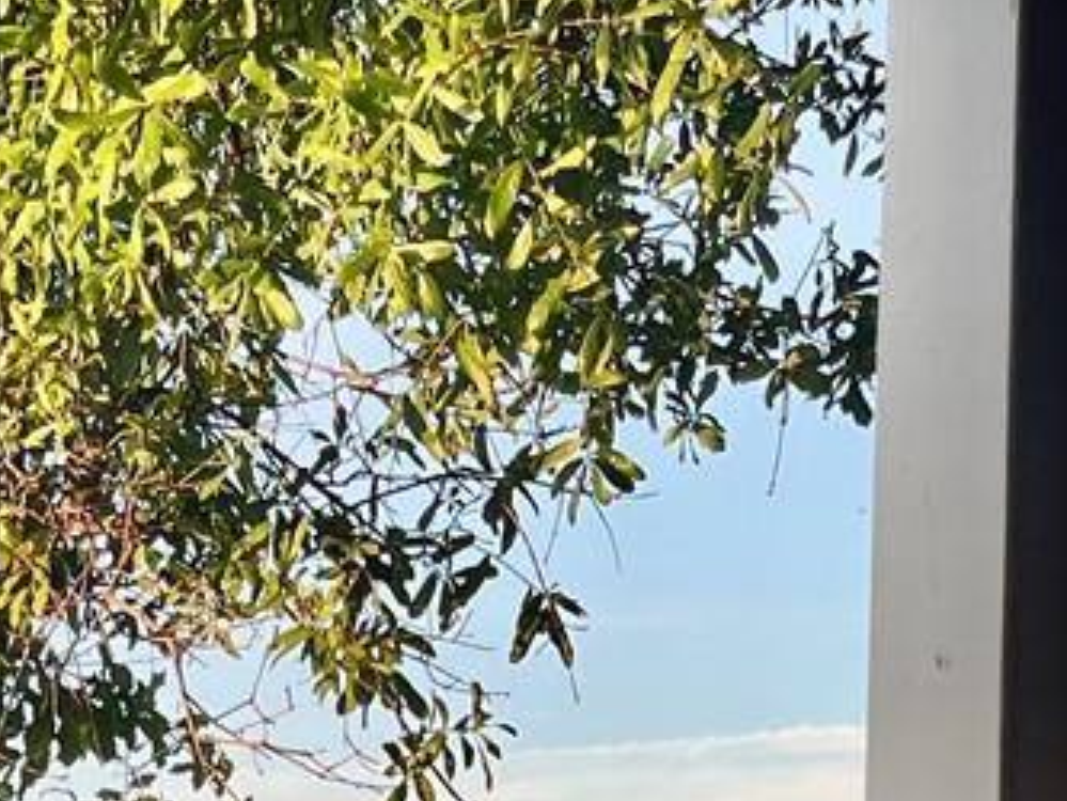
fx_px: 3854
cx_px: -131
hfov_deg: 15.3
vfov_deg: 10.8
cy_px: 1608
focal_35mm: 125
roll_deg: +0.2
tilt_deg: -3.5
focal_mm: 5.1
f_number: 1.6
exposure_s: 1/532
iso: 50
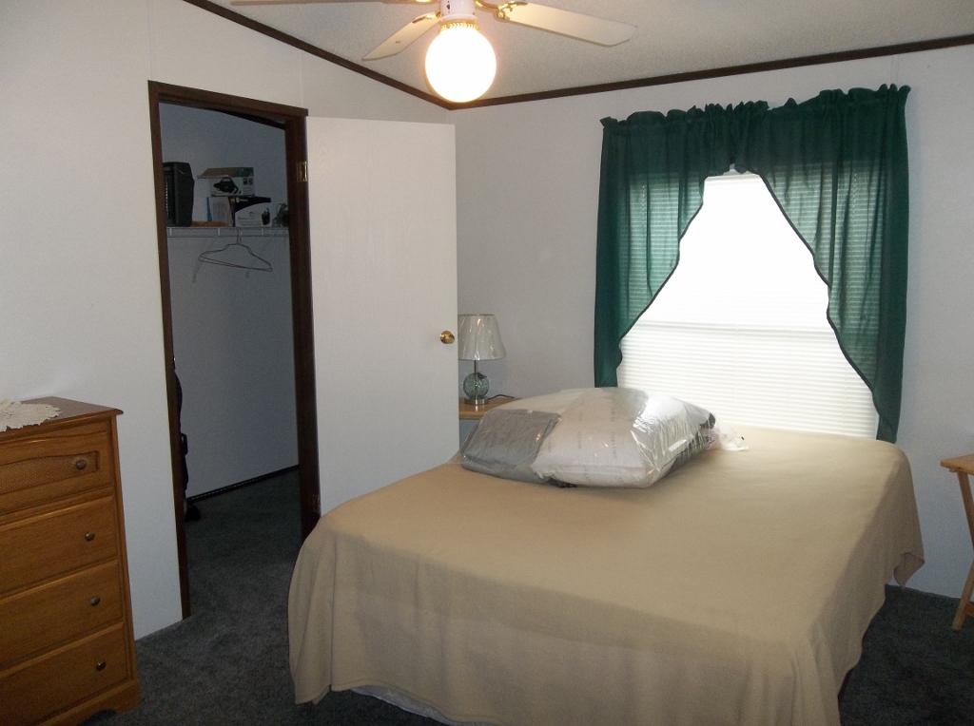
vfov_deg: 51.2
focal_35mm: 27
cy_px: 363
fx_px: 758
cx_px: 487
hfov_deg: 65.4
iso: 160
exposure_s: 1/30
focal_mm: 4.9
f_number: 3.5
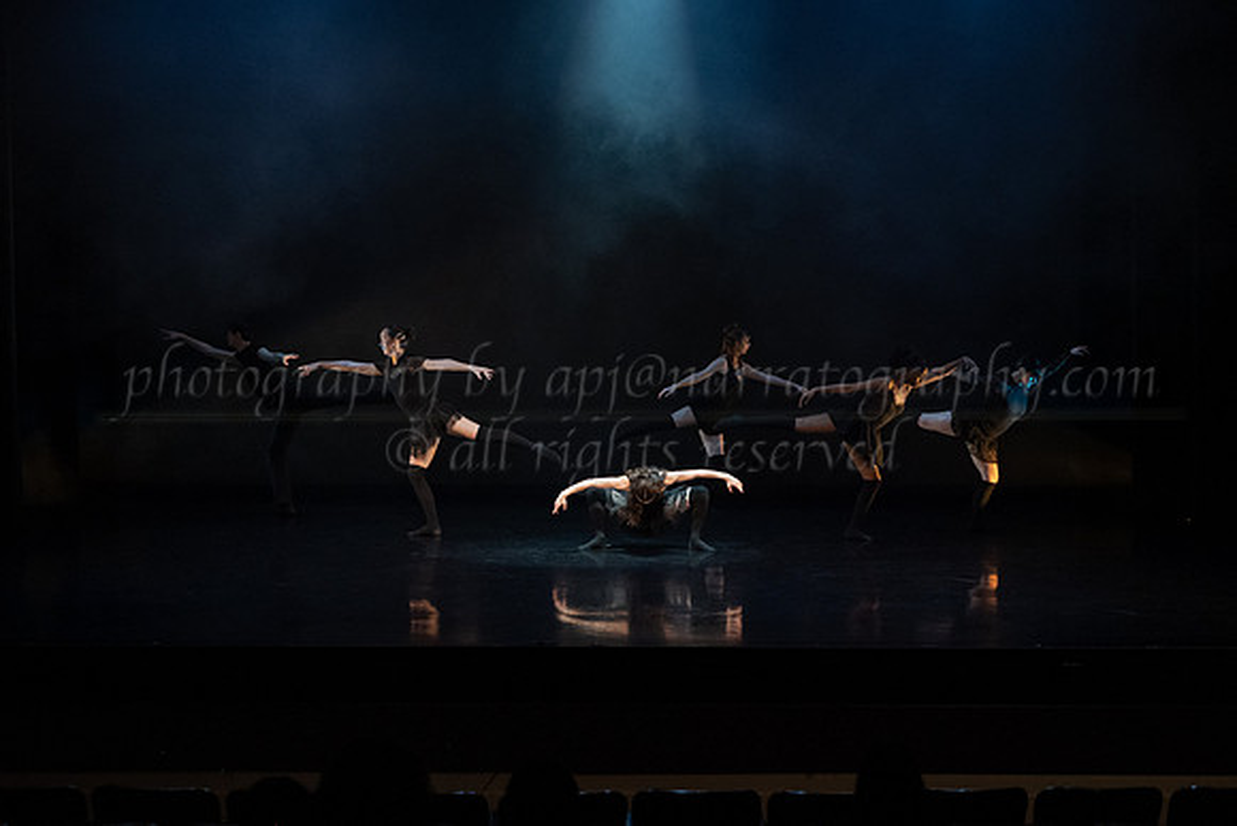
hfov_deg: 33.2
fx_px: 2076
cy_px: 429
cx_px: 608
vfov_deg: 22.5
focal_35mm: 60
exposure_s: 1/400
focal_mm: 56
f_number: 3.2
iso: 4000
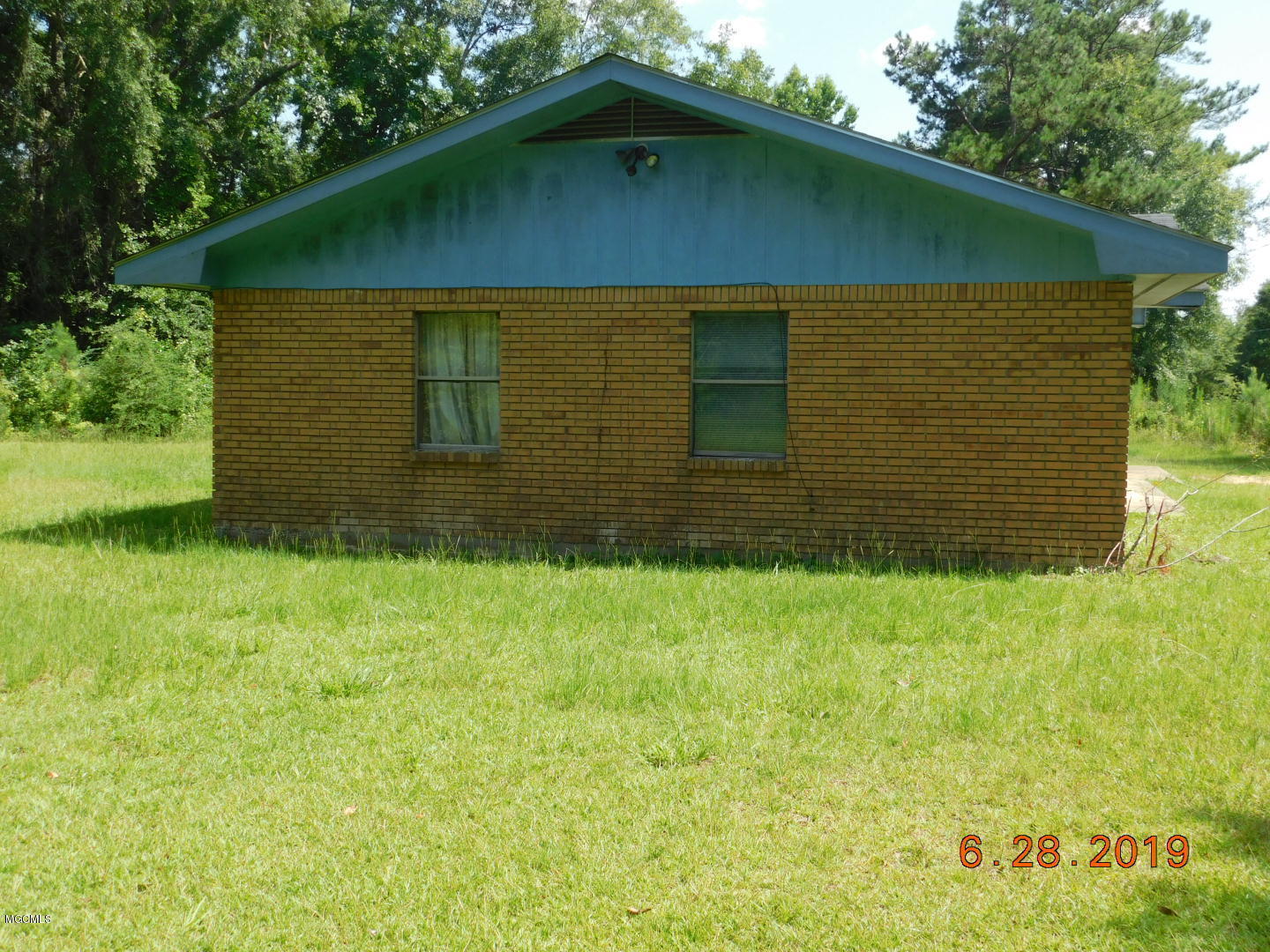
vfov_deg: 39.7
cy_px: 476
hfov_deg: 51.4
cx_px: 635
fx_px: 1321
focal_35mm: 36
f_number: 3.5
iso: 125
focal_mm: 6.3
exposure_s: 1/500
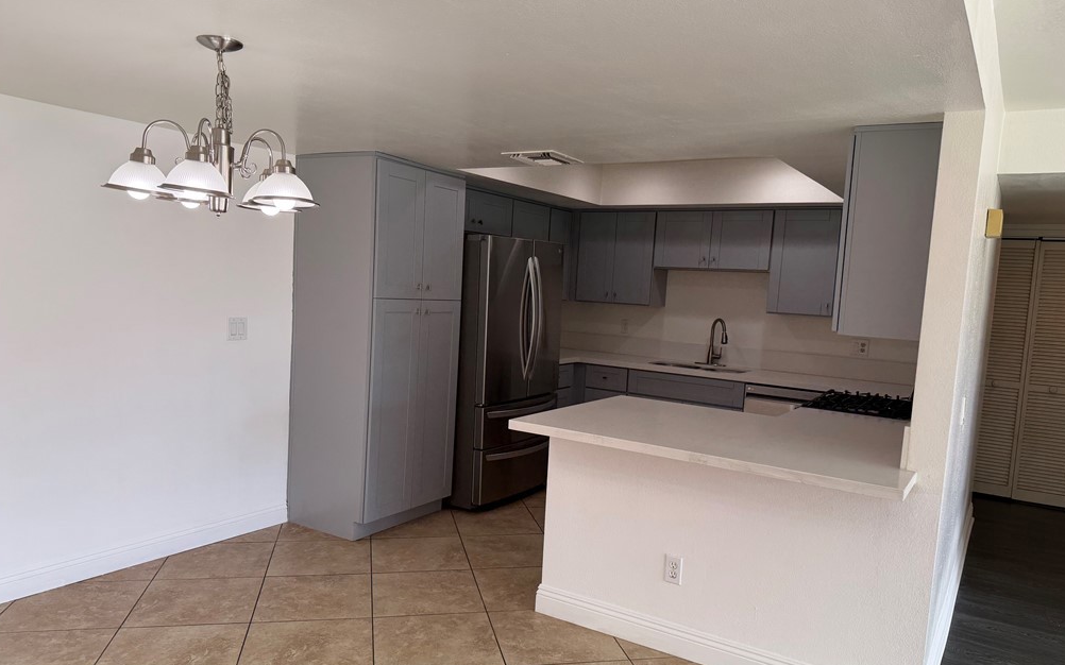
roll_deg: -2.7
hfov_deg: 70.4
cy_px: 349
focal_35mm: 26
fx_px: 755
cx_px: 535
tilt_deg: -5.3
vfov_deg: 47.6
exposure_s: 1/178
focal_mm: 6.76
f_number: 1.78
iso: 80
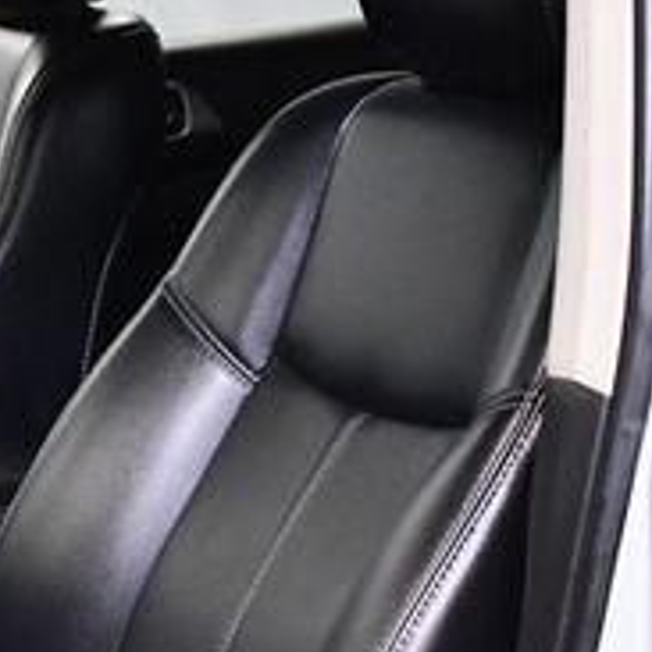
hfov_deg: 15.8
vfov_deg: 16.2
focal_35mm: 107
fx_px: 2280
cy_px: 520
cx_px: -93
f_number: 3.5
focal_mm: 18
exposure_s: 1/125
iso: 2500
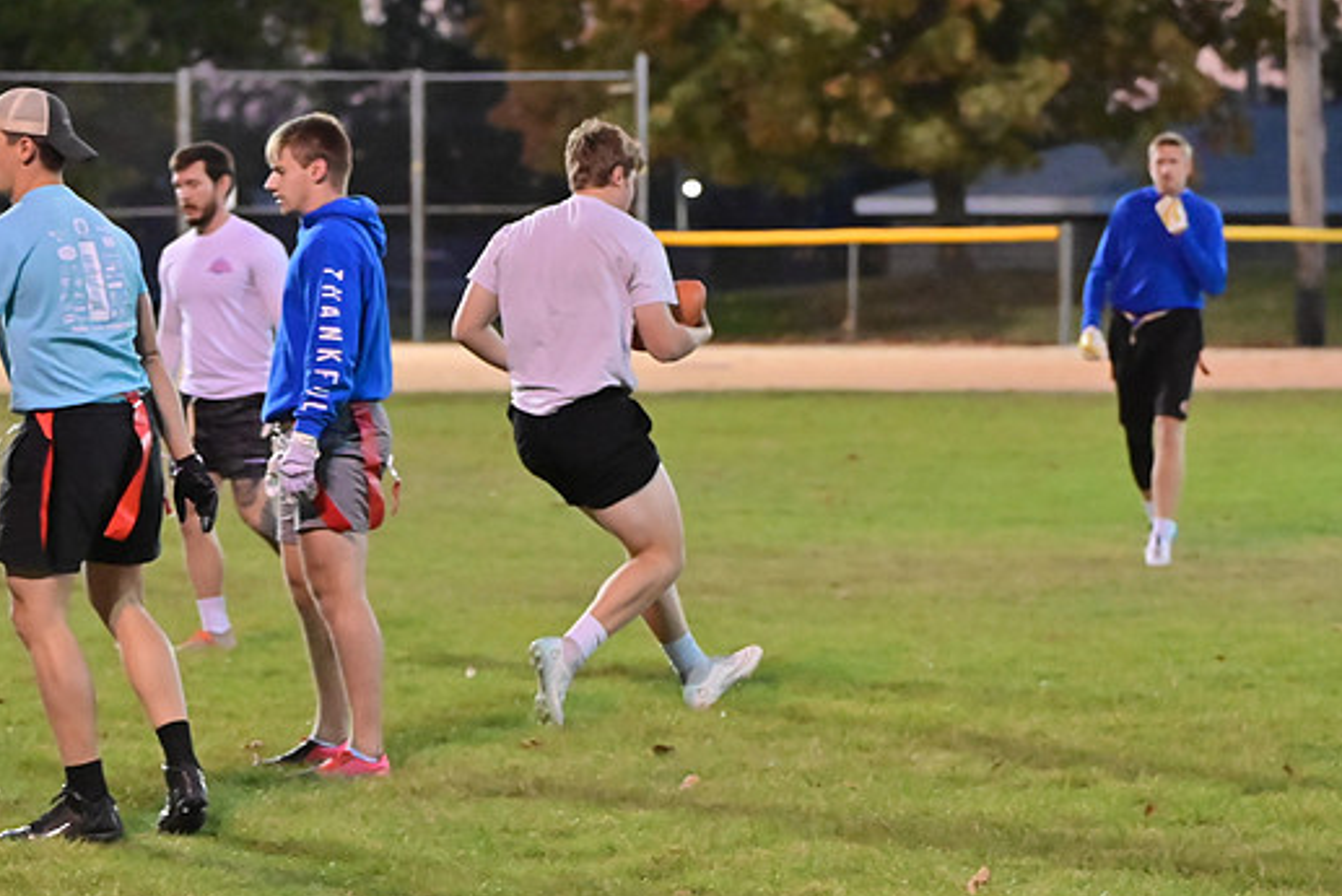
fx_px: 6898
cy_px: 438
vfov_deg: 7.4
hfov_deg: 11.1
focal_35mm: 185
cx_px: 602
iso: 6400
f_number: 4
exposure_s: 1/400
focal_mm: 110
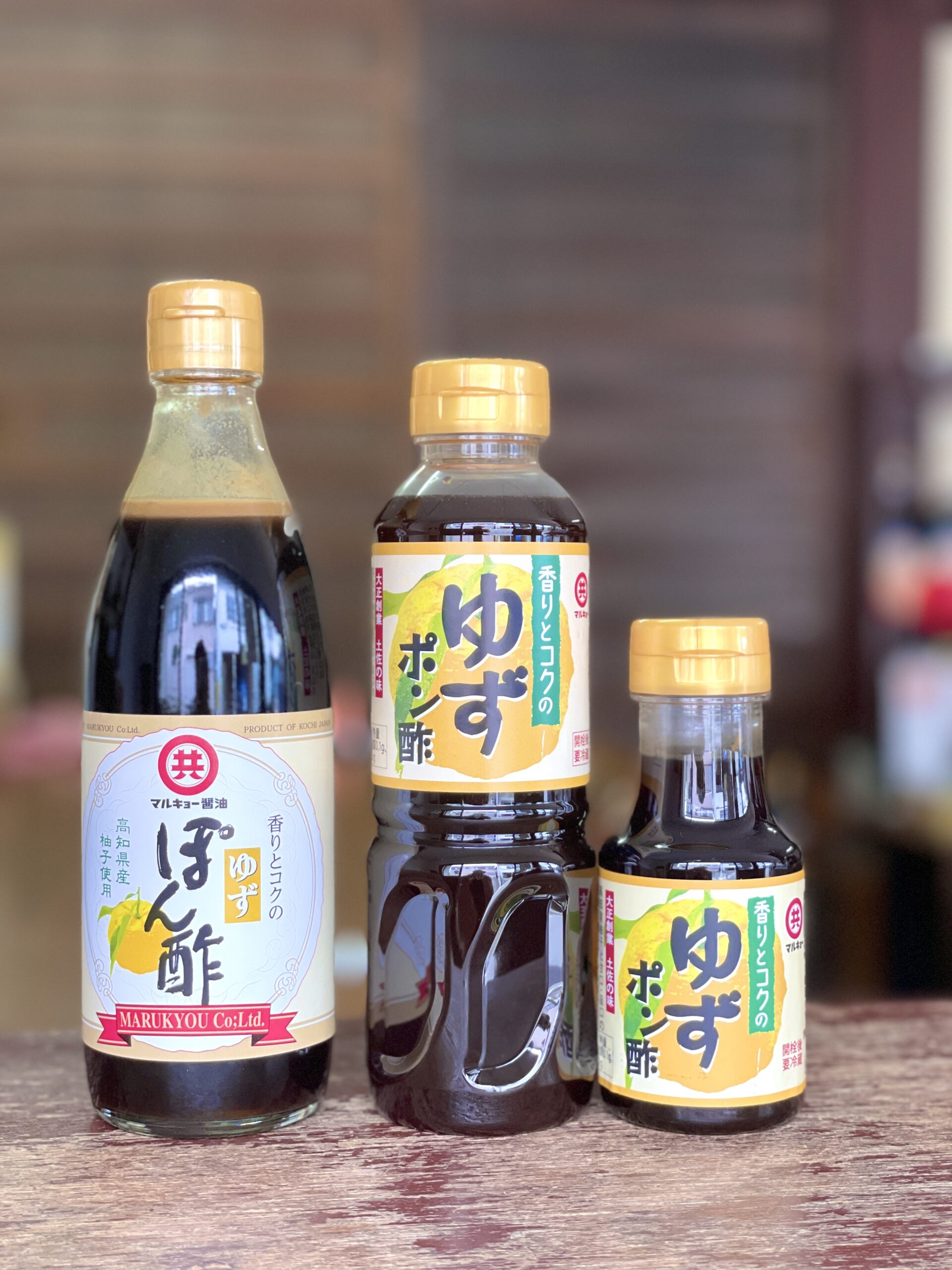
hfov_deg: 28.0
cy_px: 635
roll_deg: +0.0
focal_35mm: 52
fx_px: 1907
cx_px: 476
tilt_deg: -2.2
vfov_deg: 36.8
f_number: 2
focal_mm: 6
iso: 160
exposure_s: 1/120
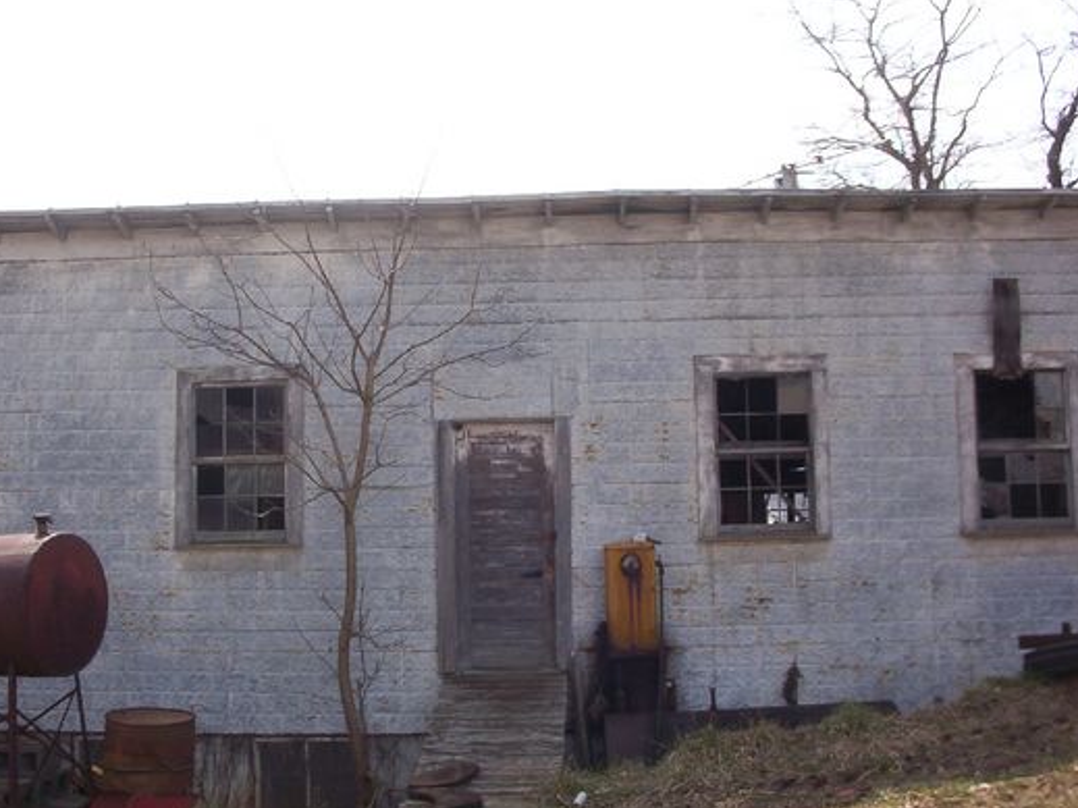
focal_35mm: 40
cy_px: 404
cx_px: 542
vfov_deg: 35.9
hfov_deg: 46.8
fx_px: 1245
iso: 100
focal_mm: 6
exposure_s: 1/436
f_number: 4.5
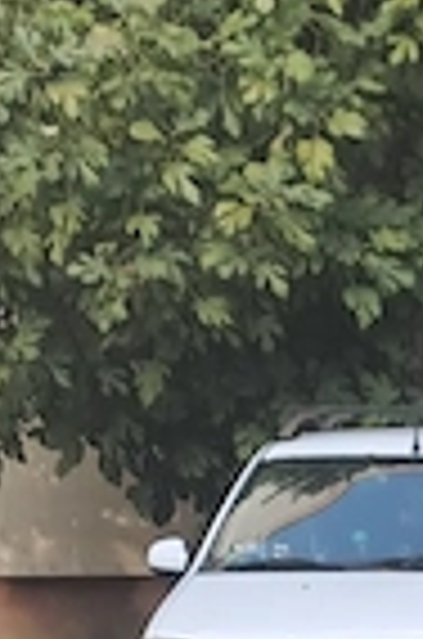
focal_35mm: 147
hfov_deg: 8.4
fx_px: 2603
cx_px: 1044
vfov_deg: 12.7
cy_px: 1166
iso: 32
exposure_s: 1/132
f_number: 1.8
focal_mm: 4.65
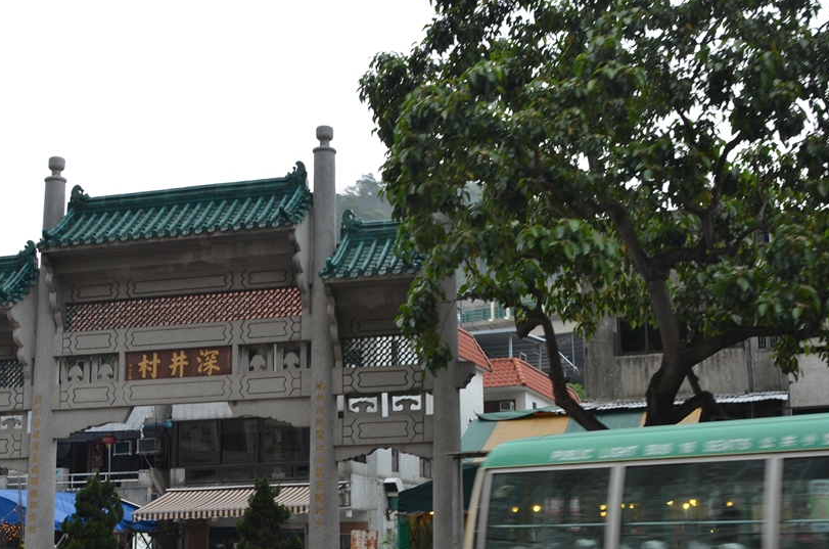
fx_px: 1218
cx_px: 449
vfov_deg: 25.4
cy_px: 301
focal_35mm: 53
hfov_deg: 37.6
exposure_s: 1/125
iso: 220
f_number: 5.6
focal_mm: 28
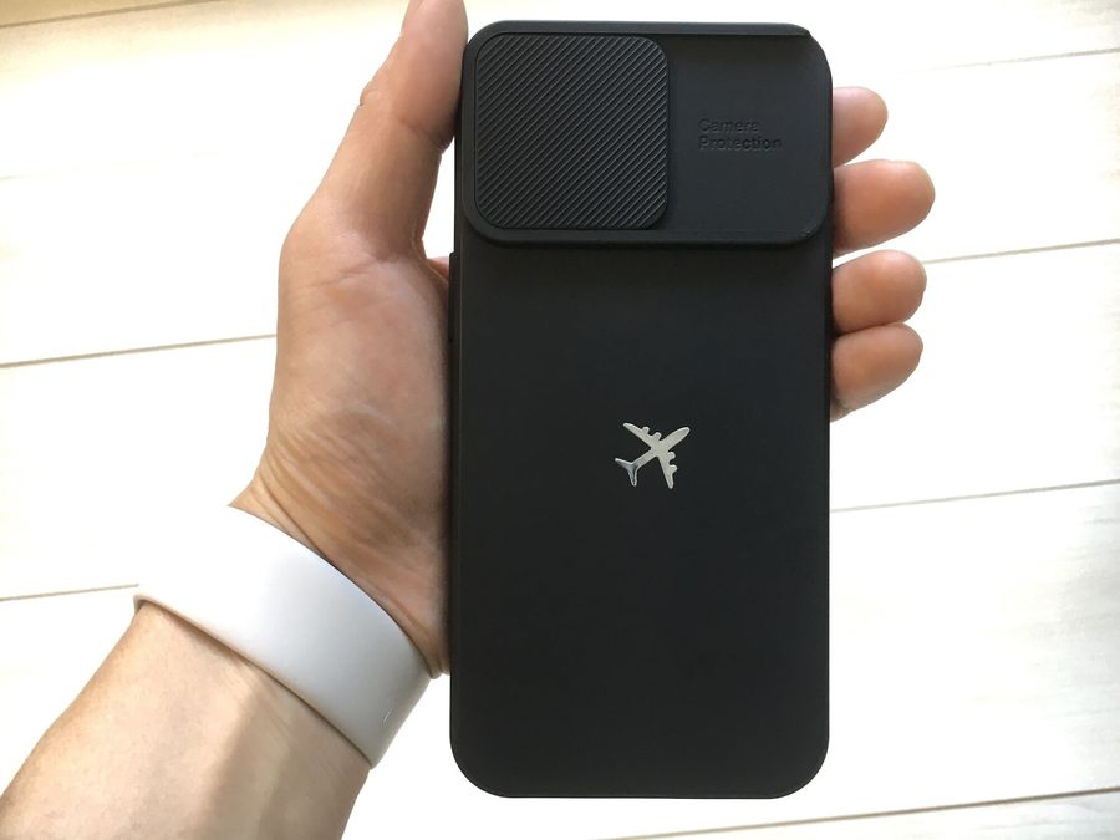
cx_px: 560
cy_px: 420
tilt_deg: -63.4
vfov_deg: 48.2
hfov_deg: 61.7
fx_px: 938
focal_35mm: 29
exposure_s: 1/30
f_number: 2.2
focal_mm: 4.15
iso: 64
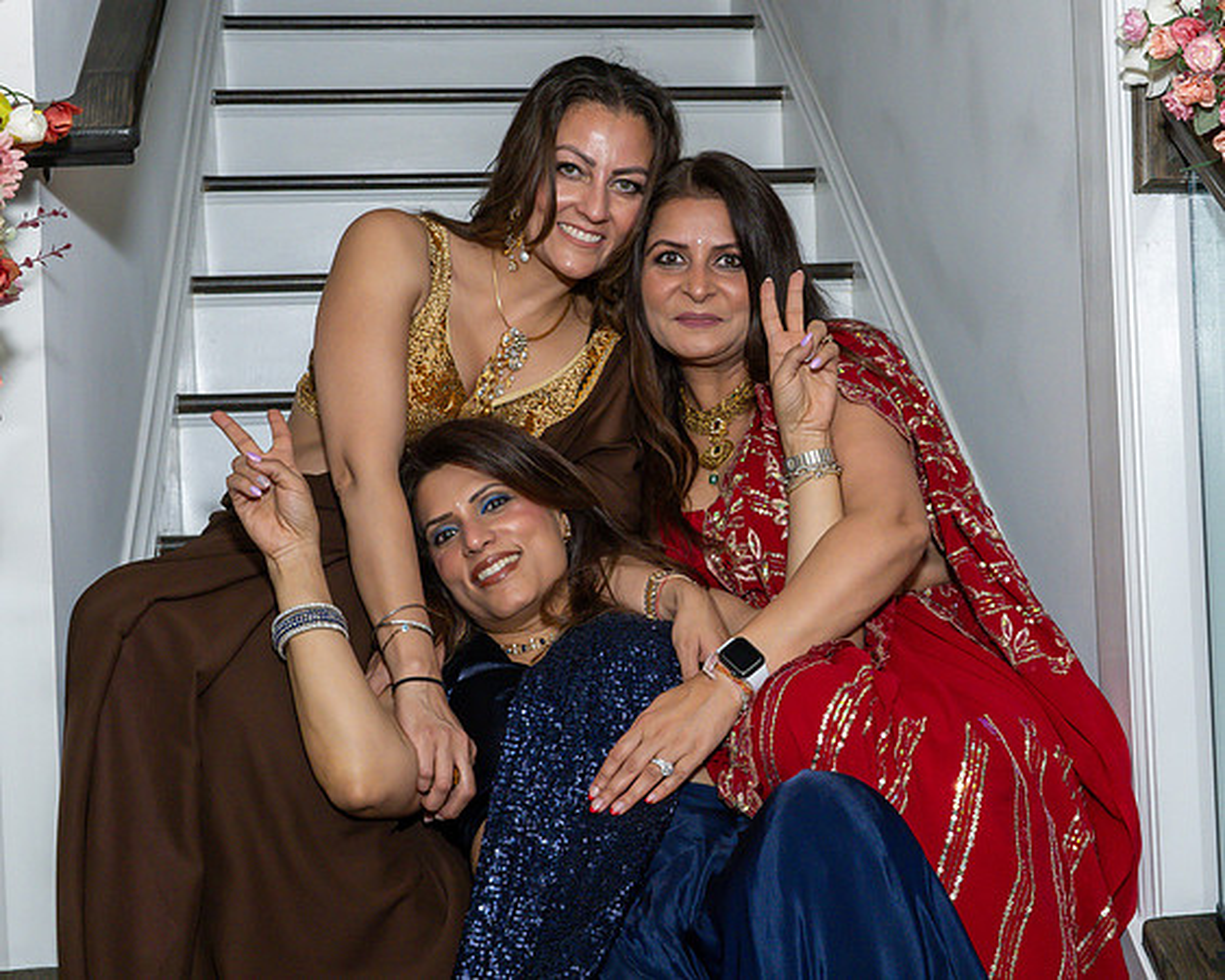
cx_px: 679
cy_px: 479
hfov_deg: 35.1
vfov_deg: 28.4
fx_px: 1933
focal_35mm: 53
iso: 1000
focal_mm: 28
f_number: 7.1
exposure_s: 1/250
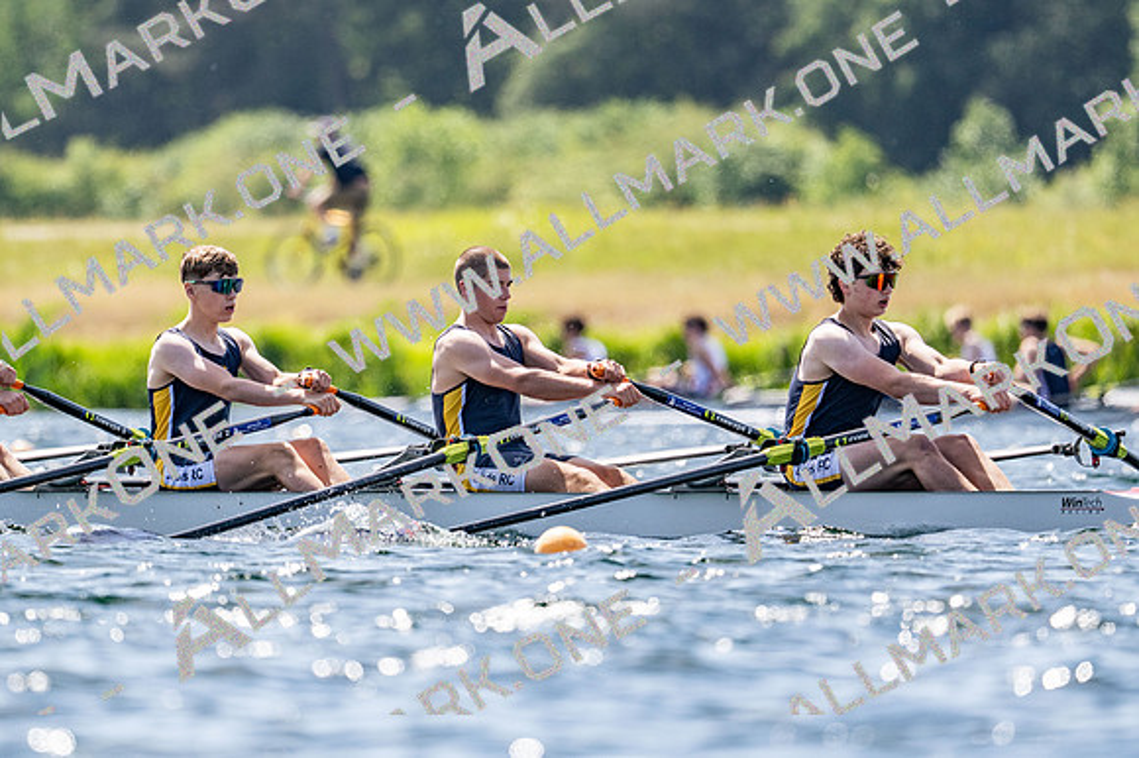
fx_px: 18972
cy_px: 379
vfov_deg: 2.3
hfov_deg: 3.4
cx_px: 570
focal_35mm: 600
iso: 280
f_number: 4.5
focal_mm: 400
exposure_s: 1/2500
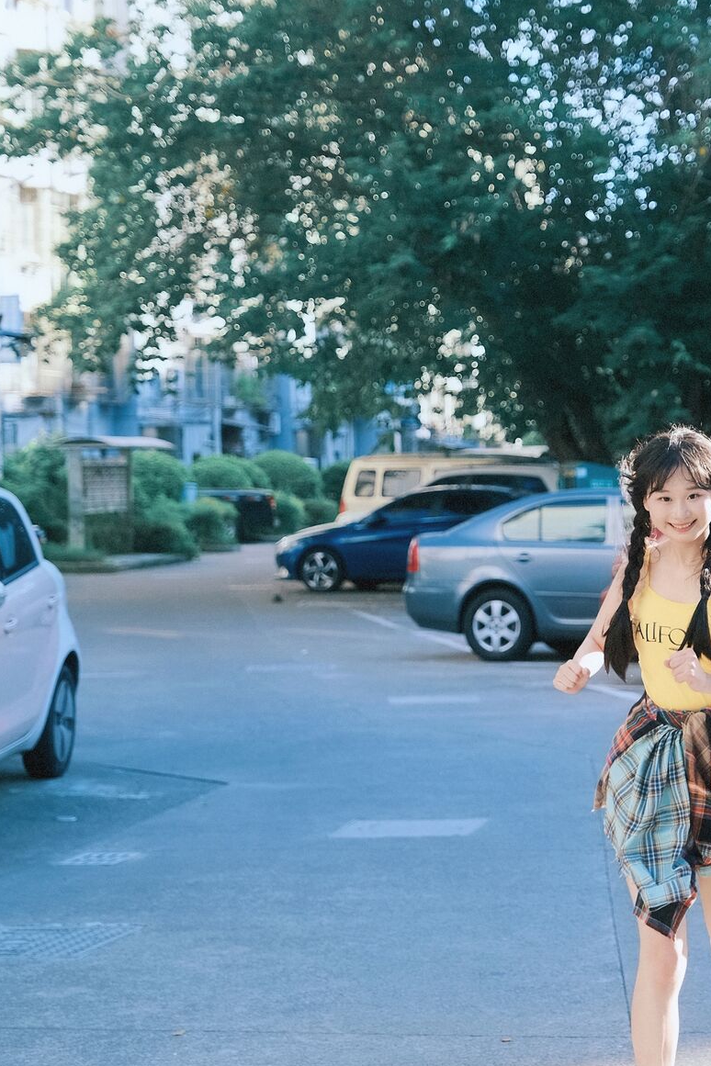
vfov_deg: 21.9
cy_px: 442
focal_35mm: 93
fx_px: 2755
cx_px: 487
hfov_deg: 14.7
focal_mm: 40.1
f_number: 2.8
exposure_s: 1/500
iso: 400
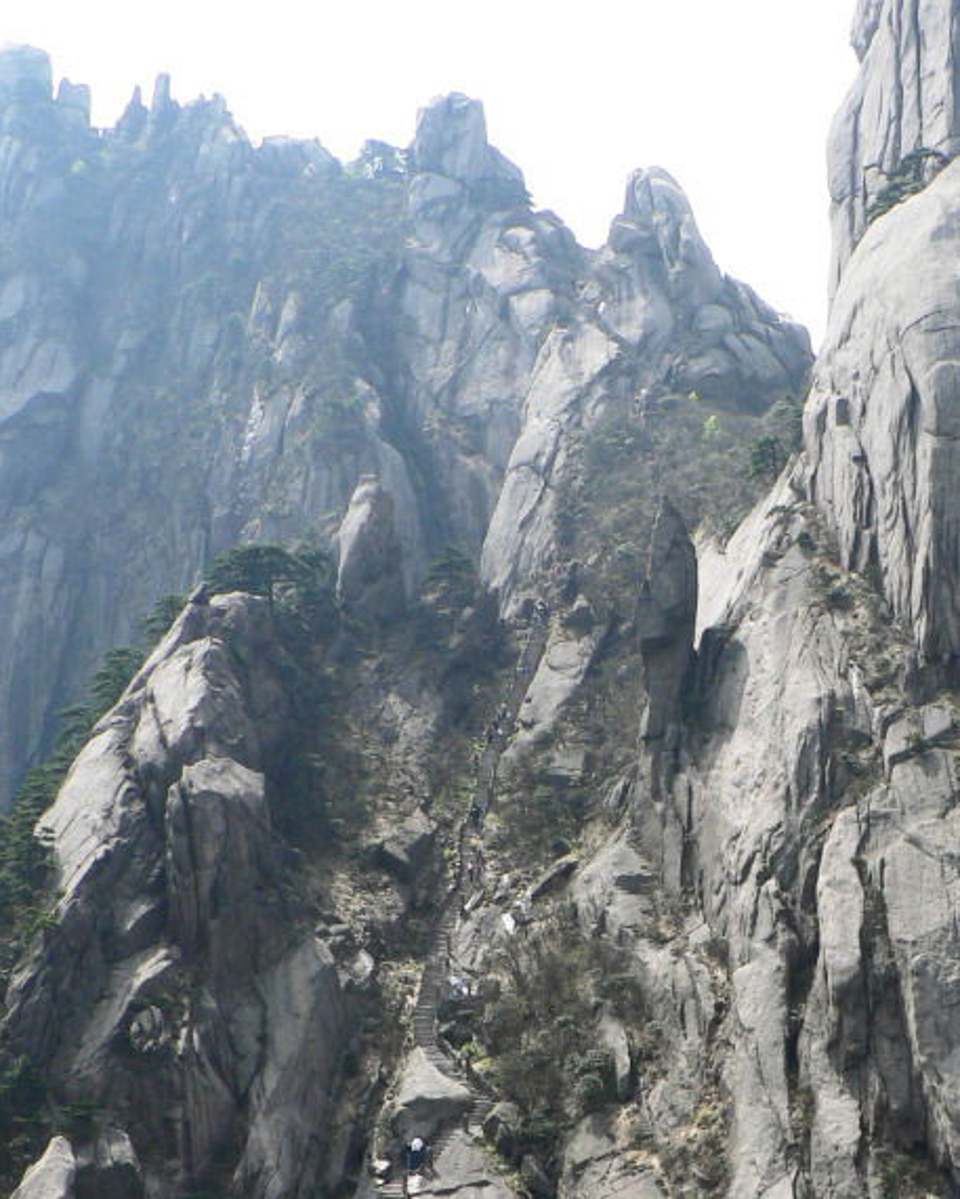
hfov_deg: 24.0
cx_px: 718
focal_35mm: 63
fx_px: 2237
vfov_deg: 29.7
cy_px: 836
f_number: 4
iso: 80
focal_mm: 6
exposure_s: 1/320
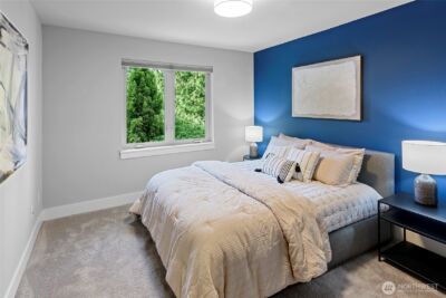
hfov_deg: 96.7
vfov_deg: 73.8
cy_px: 149
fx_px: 198
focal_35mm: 16
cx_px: 223
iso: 250
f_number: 13
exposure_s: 2
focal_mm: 16
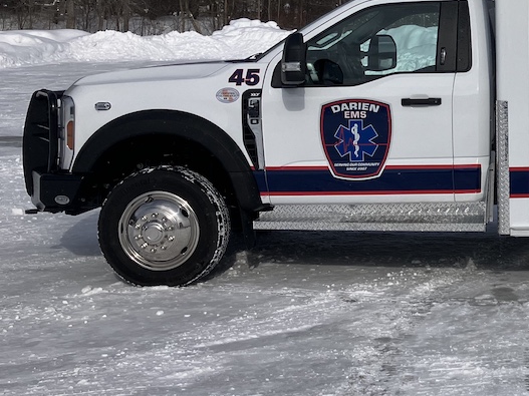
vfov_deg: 21.4
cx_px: 610
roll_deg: +0.0
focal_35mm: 68
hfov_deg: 26.0
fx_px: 1039
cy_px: 103
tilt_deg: -2.4
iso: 32
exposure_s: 1/6944
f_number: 1.8
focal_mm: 3.99
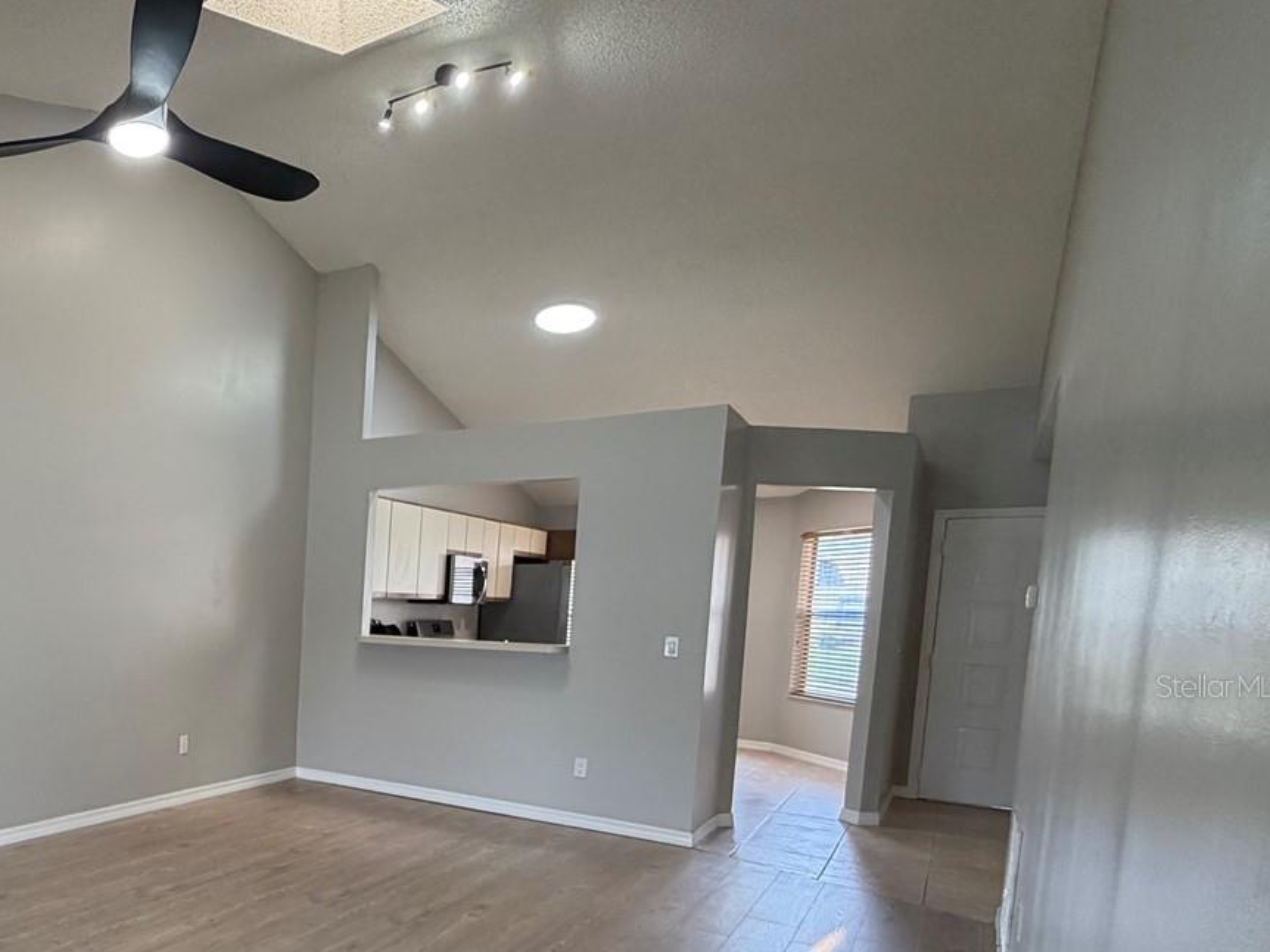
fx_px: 954
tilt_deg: -4.6
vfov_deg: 51.3
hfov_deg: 57.4
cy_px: 685
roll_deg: -2.4
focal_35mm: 26
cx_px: 116
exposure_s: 1/120
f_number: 2.2
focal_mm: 2.22
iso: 250
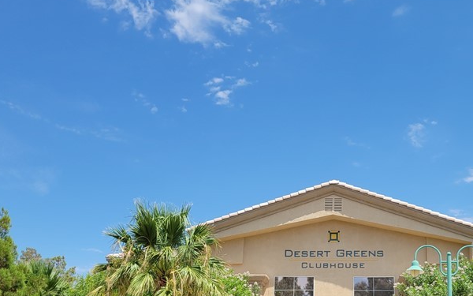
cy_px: 266
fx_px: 606
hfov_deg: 42.0
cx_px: 319
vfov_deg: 26.5
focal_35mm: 47
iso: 40
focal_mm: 5.4
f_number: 1.8
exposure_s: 1/2607
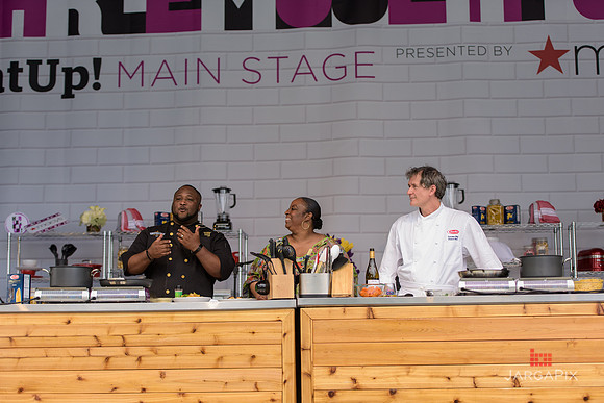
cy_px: 202
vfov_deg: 17.5
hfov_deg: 26.0
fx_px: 1309
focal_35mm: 78
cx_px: 302
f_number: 3.2
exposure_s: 1/1000
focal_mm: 78
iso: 250
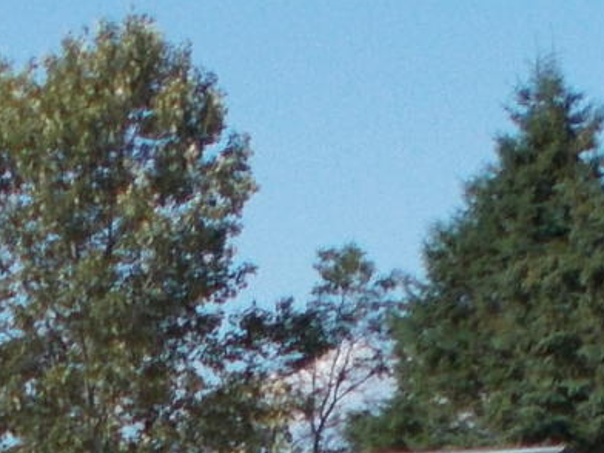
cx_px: 299
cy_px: 941
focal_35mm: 199
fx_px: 3472
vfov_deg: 7.2
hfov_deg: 9.9
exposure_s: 1/125
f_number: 8
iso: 80
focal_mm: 4.6
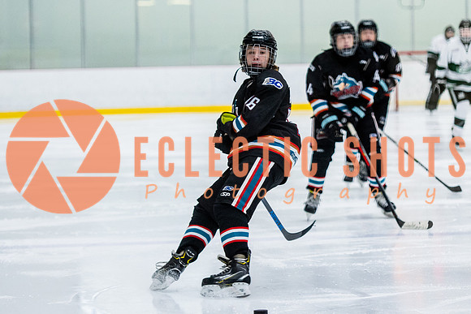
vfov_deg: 6.7
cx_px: 286
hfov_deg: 10.1
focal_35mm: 204
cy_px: 125
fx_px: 2666
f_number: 2.8
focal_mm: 110
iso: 1600
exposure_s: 1/640
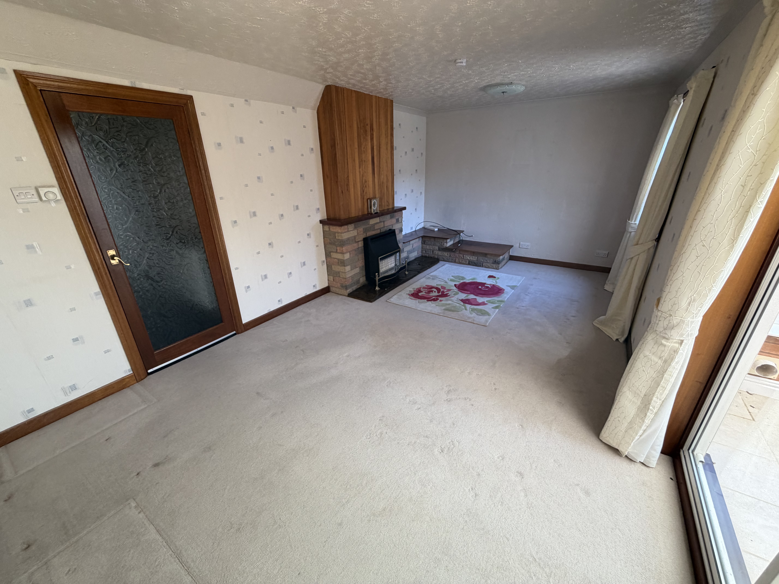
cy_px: 292
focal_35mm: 14
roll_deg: +1.9
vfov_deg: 85.7
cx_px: 390
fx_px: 315
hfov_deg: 102.1
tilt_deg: -22.0
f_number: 2.2
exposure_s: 1/100
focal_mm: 2.22
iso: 125
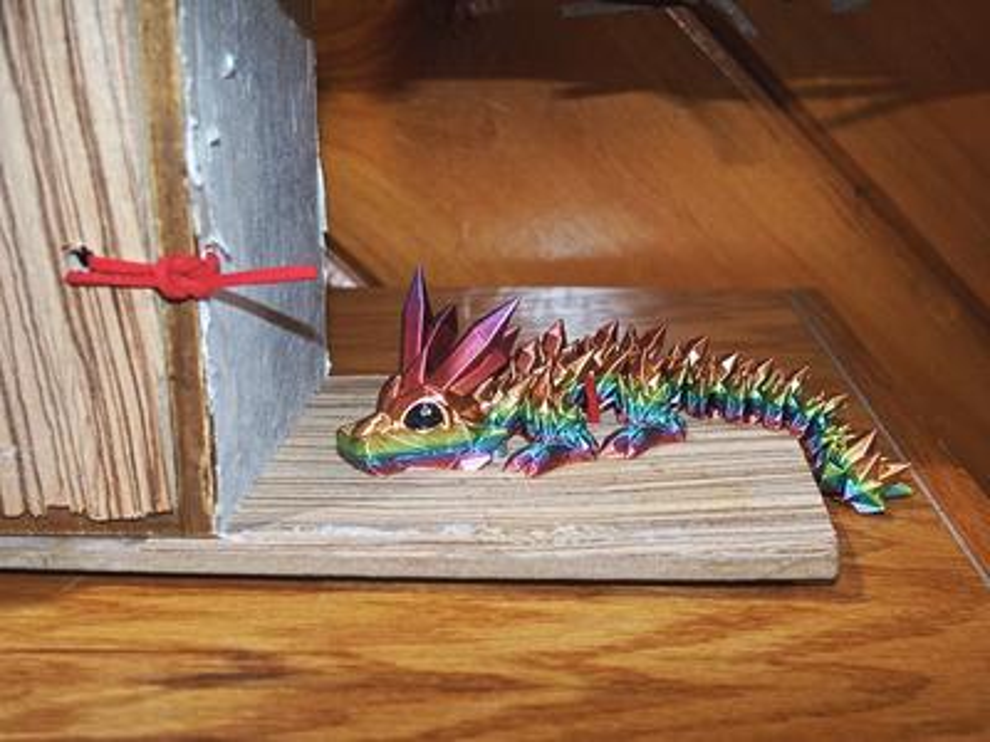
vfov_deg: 34.3
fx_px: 1201
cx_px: 495
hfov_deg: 44.8
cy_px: 371
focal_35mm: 42
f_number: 2.8
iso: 400
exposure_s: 1/40
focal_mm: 9
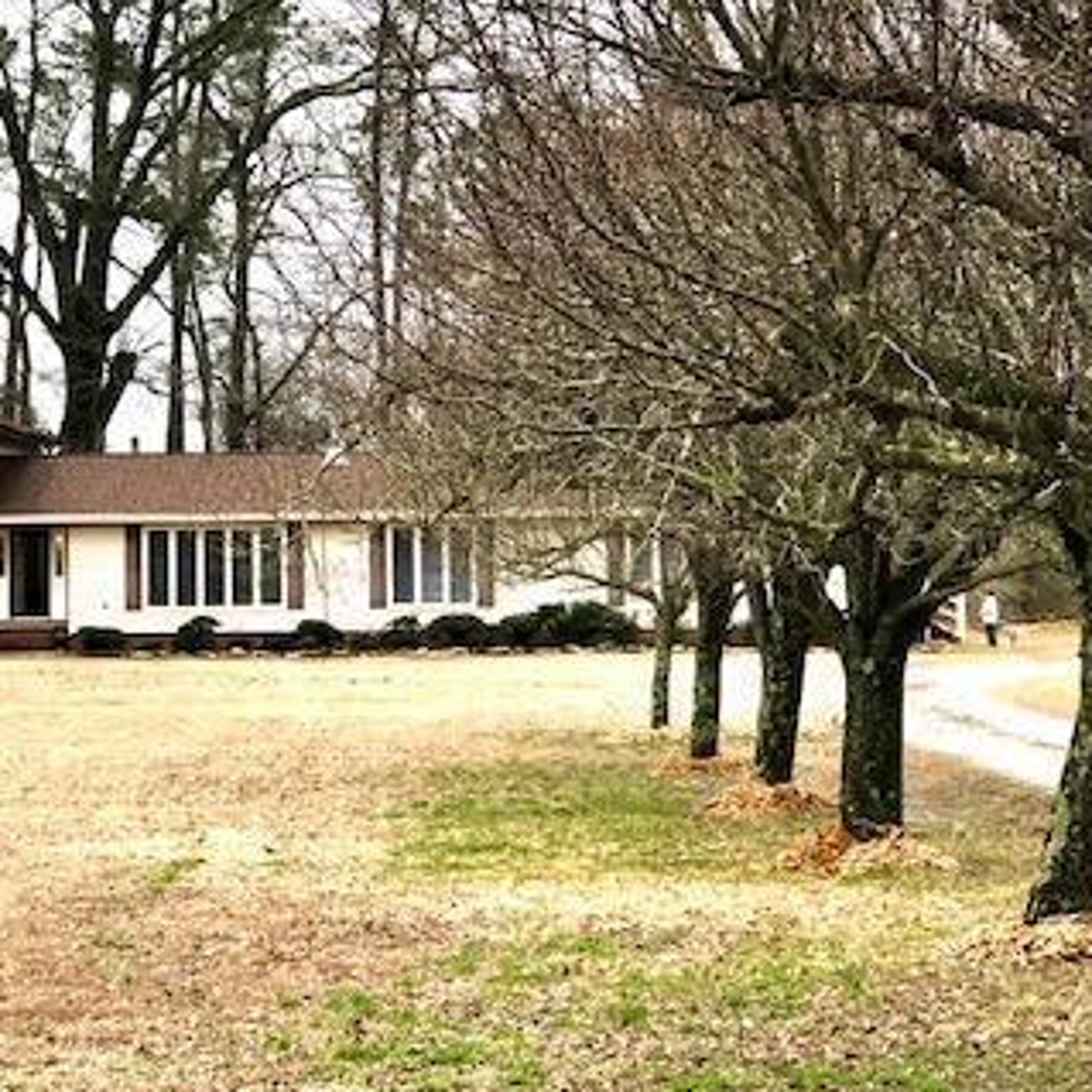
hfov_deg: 17.1
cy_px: 418
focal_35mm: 101
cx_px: 301
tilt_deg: +3.0
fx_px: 3605
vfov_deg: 17.2
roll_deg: +0.4
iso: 80
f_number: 2.8
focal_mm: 6.6
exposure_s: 1/120
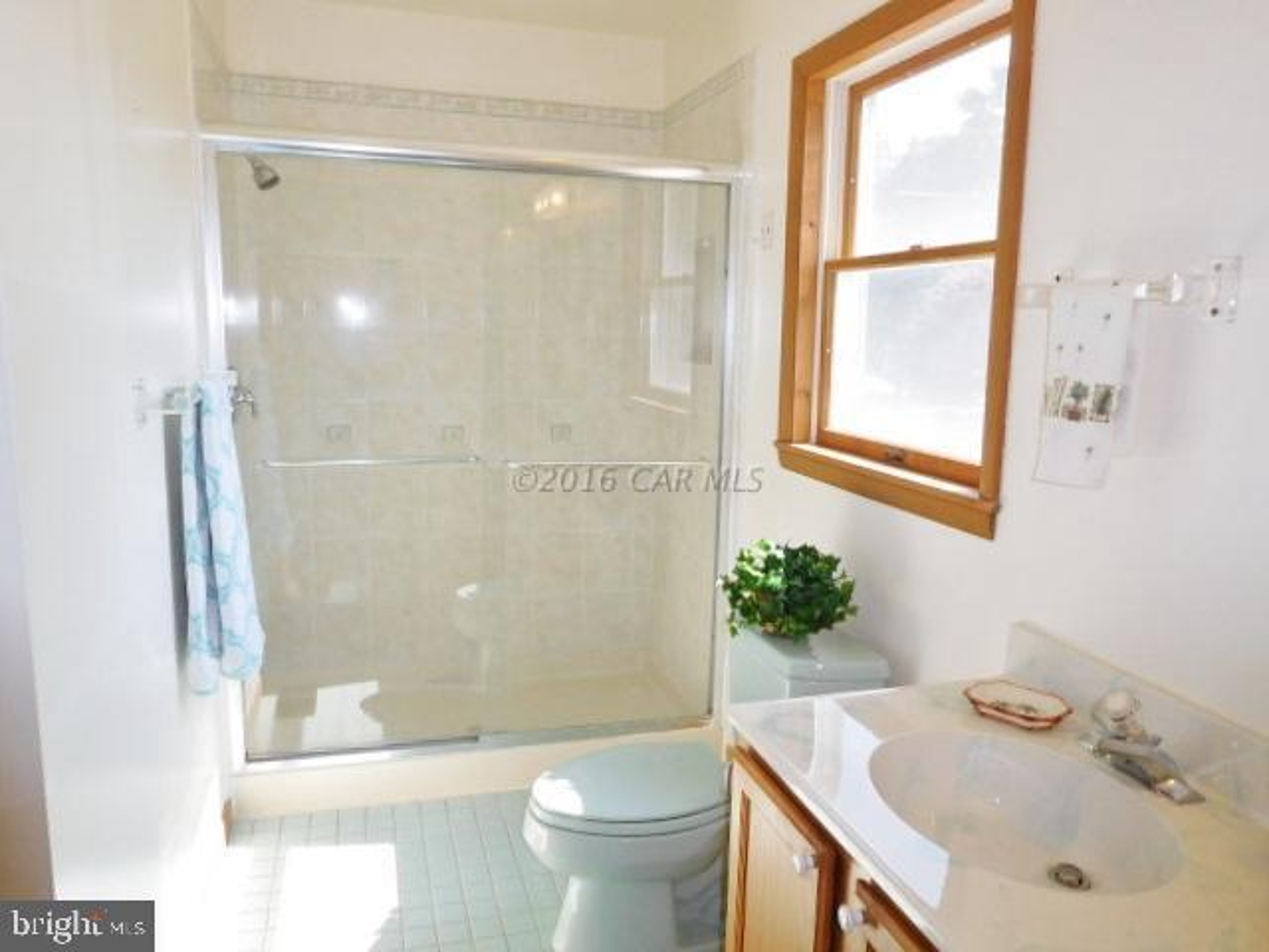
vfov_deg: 54.9
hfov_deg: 69.4
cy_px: 476
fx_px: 916
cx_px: 634
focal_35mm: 25
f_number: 3.4
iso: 125
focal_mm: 4.5
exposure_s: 1/125
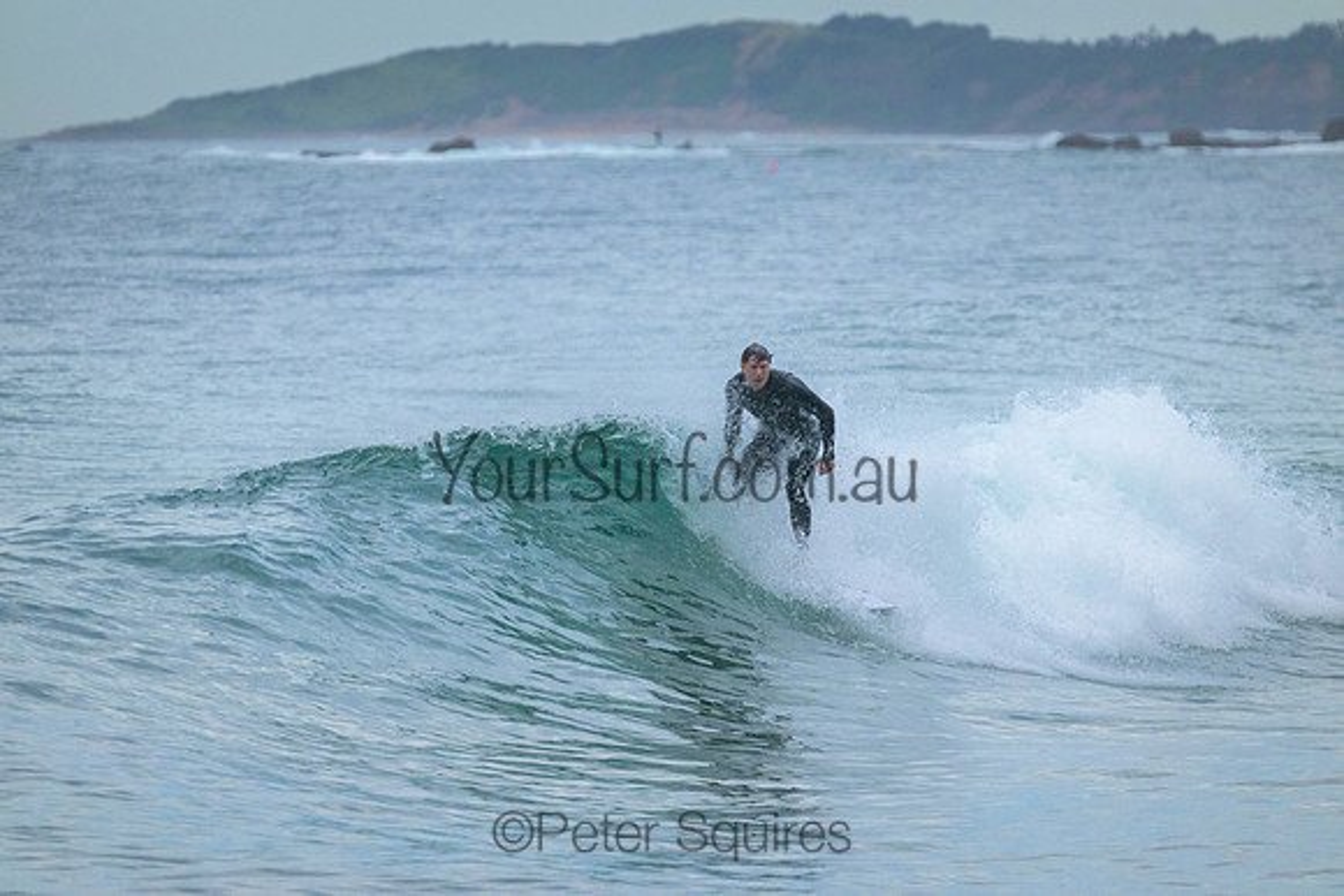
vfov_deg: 2.3
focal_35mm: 610
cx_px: 672
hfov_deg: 3.4
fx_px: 22778
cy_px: 448
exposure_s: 1/1250
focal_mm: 610
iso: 3600
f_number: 11
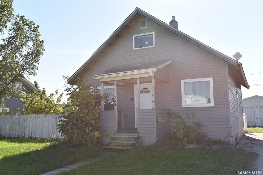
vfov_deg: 37.8
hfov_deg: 54.4
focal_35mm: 35
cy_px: 88
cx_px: 132
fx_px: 256
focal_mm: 35
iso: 100
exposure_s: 1/200
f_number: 8
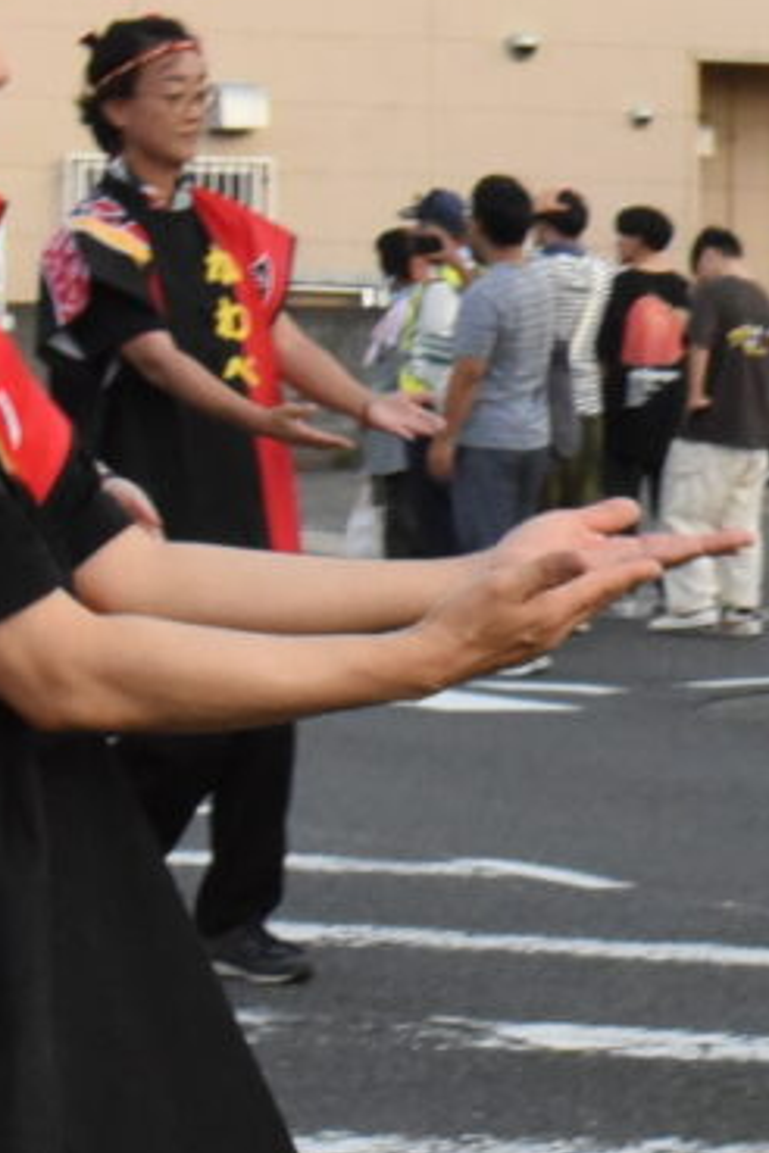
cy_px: 936
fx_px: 6600
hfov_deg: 6.4
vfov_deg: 10.0
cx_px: 1647
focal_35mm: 206
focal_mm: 38
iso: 4500
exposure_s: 1/200
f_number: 18
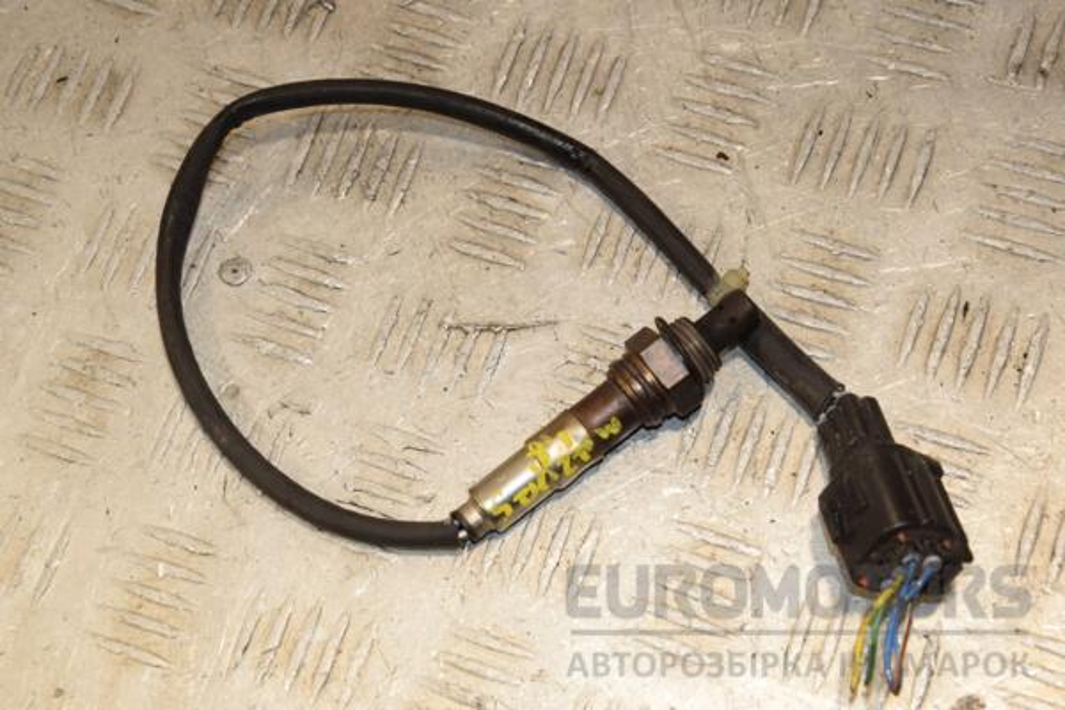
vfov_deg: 18.2
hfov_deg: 27.0
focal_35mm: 75
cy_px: 355
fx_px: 2219
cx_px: 532
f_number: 8
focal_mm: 50
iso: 800
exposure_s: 1/200
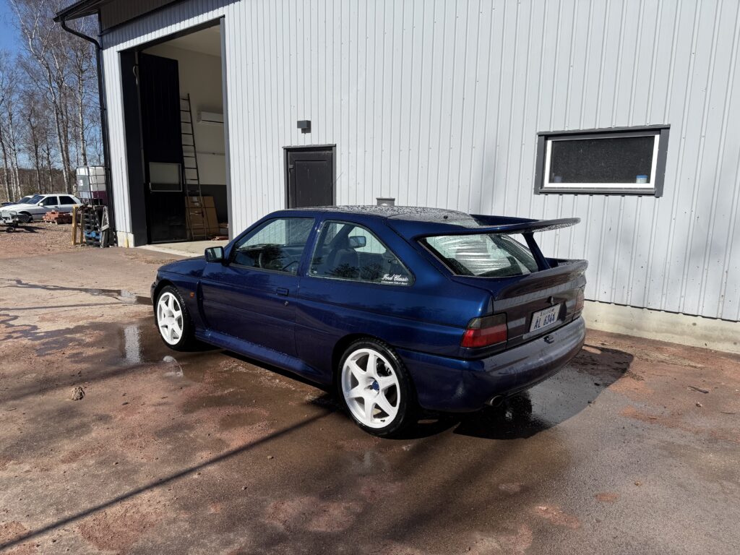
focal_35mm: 24
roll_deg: -0.7
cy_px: 278
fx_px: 513
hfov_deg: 71.6
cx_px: 370
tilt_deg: -9.9
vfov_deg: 56.8
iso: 80
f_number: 1.78
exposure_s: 1/6711
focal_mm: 6.76
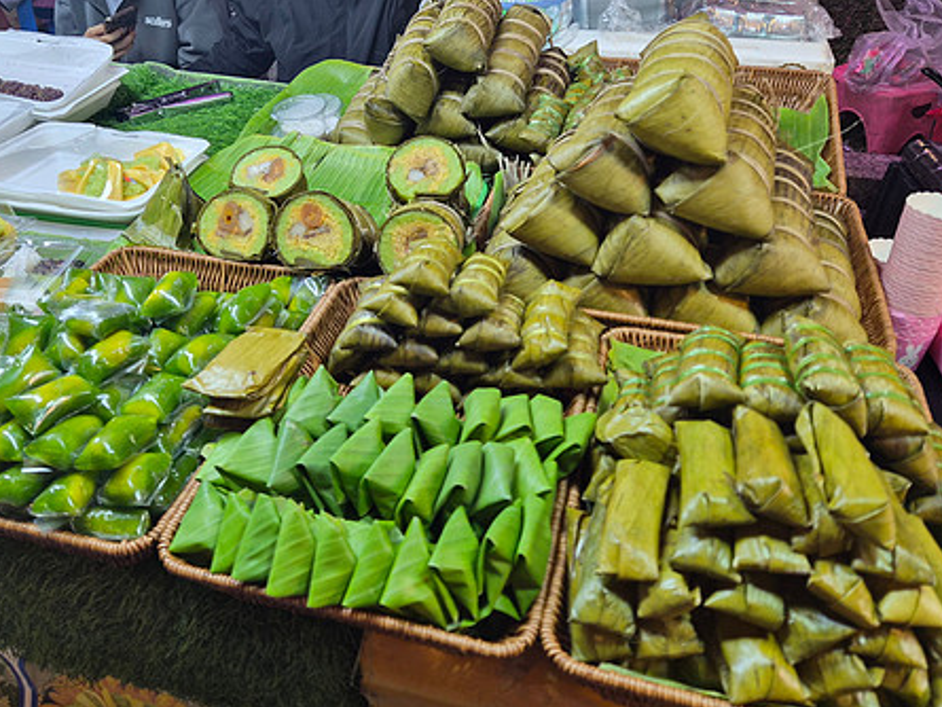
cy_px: 272
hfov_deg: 59.9
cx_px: 449
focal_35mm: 30
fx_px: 817
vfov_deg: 46.5
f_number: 1.8
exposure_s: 1/62
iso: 80
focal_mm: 5.4
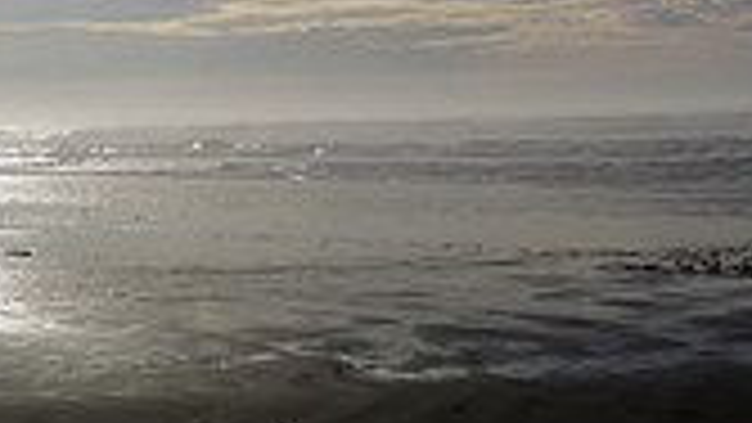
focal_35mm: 98
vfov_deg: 11.3
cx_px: 239
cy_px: -405
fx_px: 1954
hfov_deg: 21.7
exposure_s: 1/1000
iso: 100
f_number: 13
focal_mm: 18
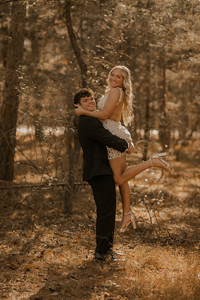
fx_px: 767
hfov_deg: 14.9
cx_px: 108
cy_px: 141
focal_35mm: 92
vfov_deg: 22.1
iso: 400
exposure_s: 1/800
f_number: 1.8
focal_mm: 85
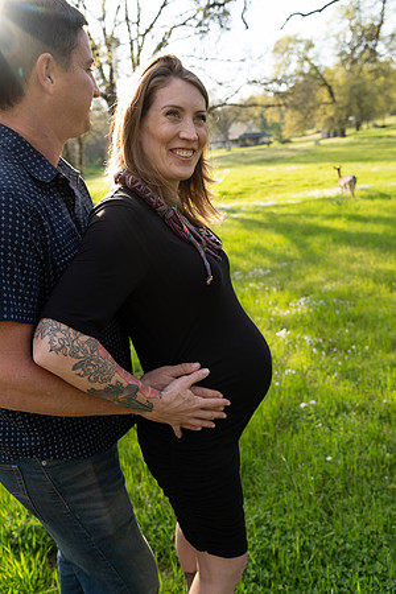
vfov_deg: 67.4
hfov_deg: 47.9
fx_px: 445
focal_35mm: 27
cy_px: 297
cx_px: 198
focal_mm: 27
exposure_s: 1/250
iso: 160
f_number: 4
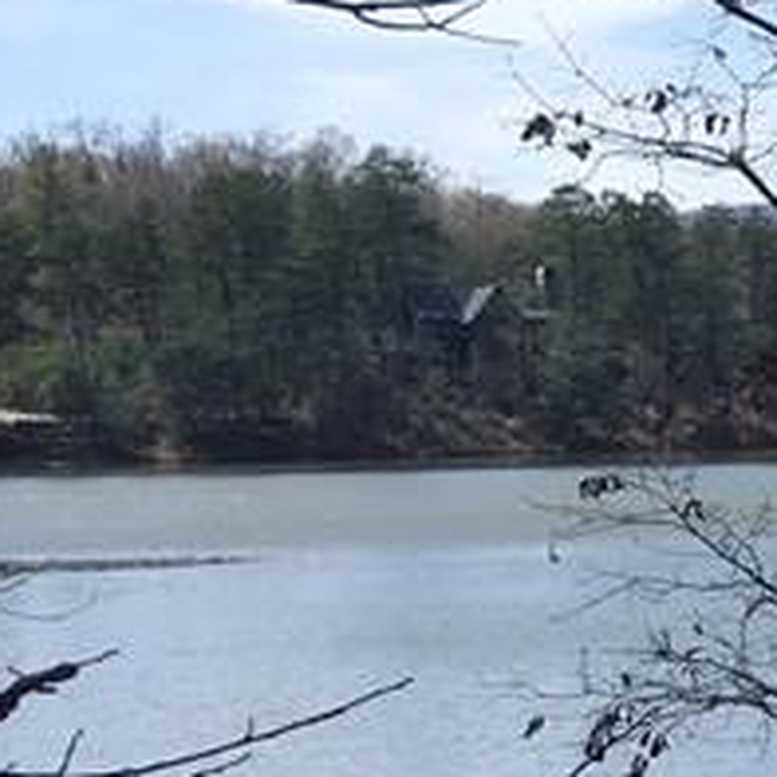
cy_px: 698
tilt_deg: -4.4
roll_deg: +1.5
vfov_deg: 13.0
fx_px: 3378
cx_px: 1743
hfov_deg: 11.3
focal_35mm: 133
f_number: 2.2
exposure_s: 1/1374
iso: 25
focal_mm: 4.15
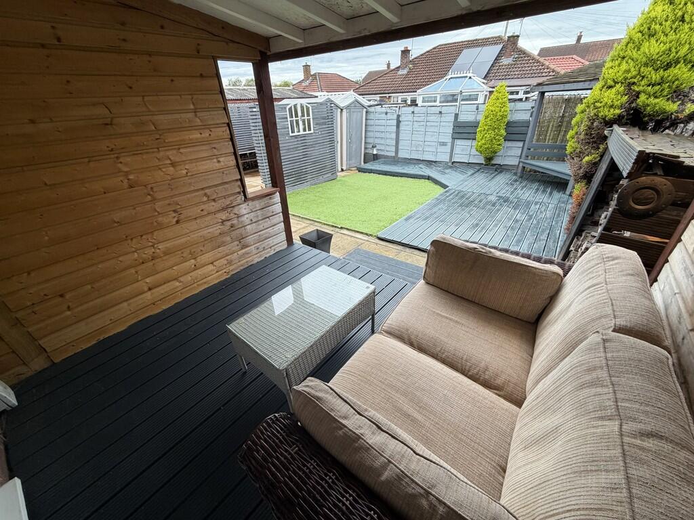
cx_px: 347
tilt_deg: -29.8
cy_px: 260
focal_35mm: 14
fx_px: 281
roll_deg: +2.4
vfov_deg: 85.7
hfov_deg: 102.1
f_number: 2.2
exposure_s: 1/100
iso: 125
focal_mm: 2.22
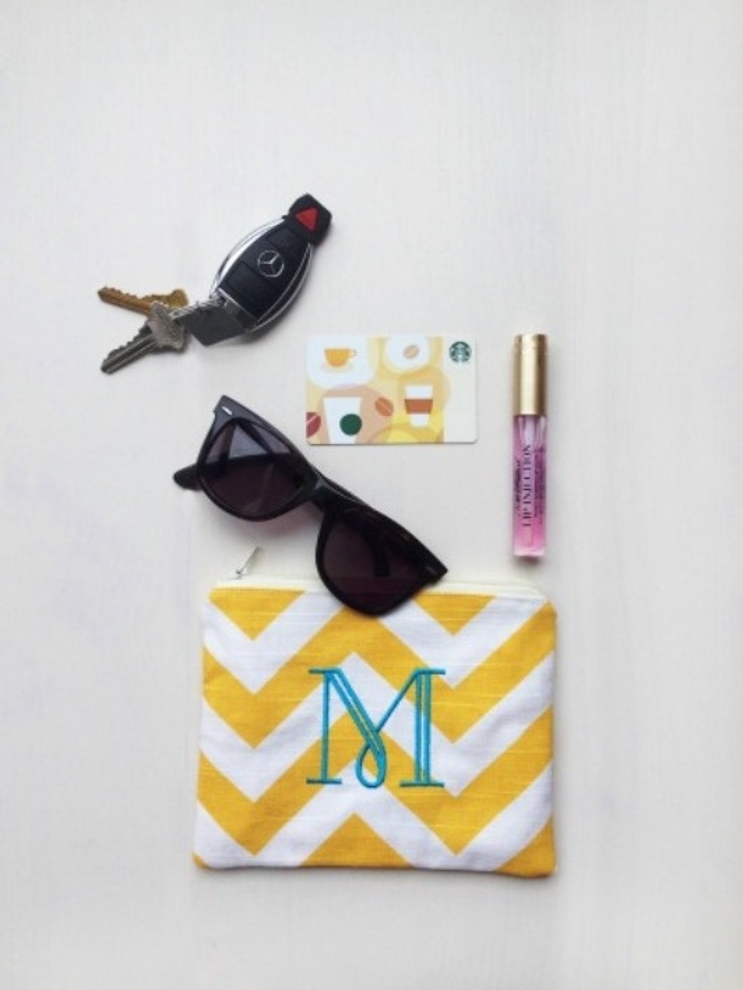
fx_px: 973
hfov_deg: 41.8
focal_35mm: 34
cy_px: 500
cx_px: 363
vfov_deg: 53.9
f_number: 2.4
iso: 50
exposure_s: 1/120
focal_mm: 4.12
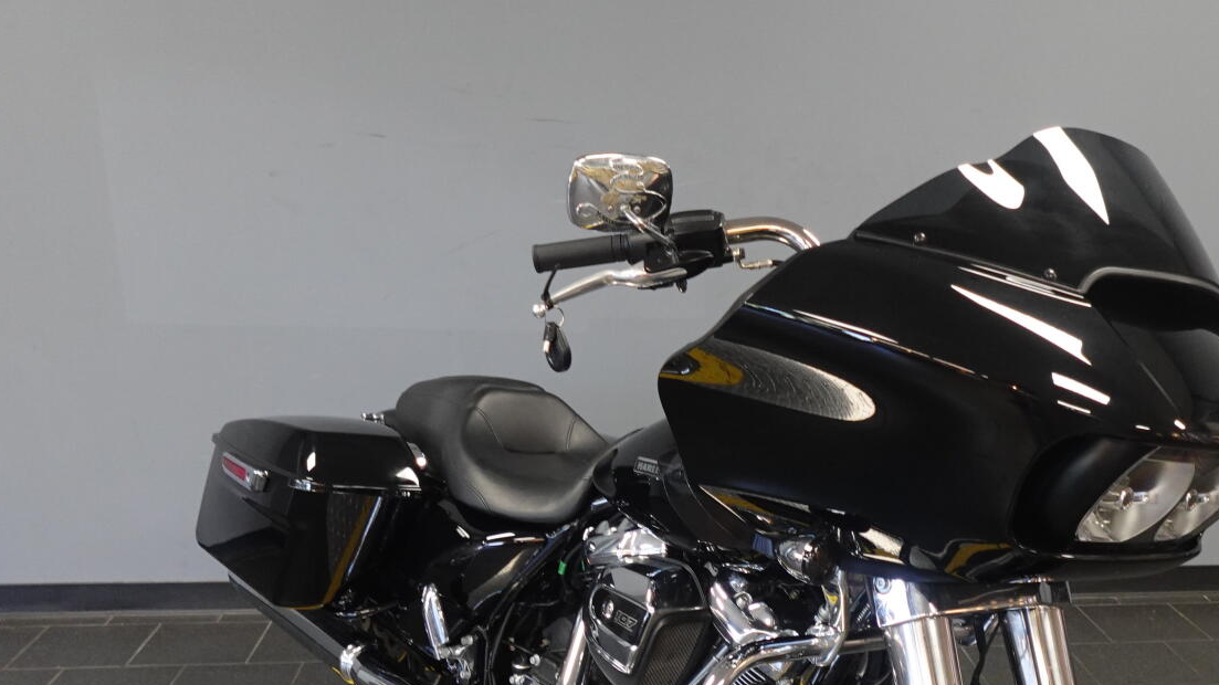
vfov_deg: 30.3
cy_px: 568
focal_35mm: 38
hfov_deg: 52.4
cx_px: 740
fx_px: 1228
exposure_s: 1/80
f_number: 2
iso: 640
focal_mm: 7.6
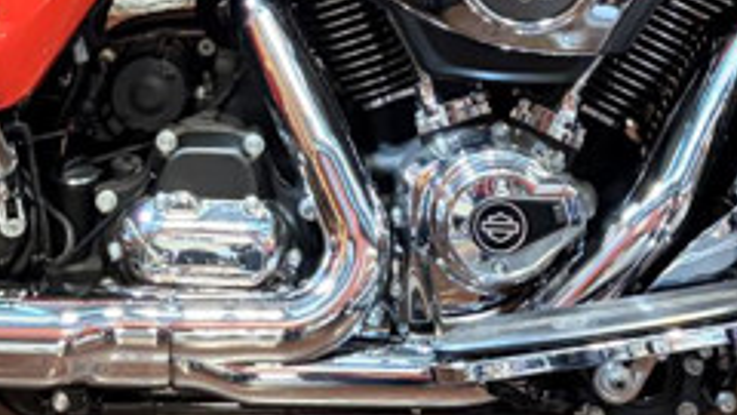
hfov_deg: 17.0
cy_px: -160
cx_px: 272
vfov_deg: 9.4
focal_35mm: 126
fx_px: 2462
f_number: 1.6
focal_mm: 5.96
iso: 250
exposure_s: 1/60
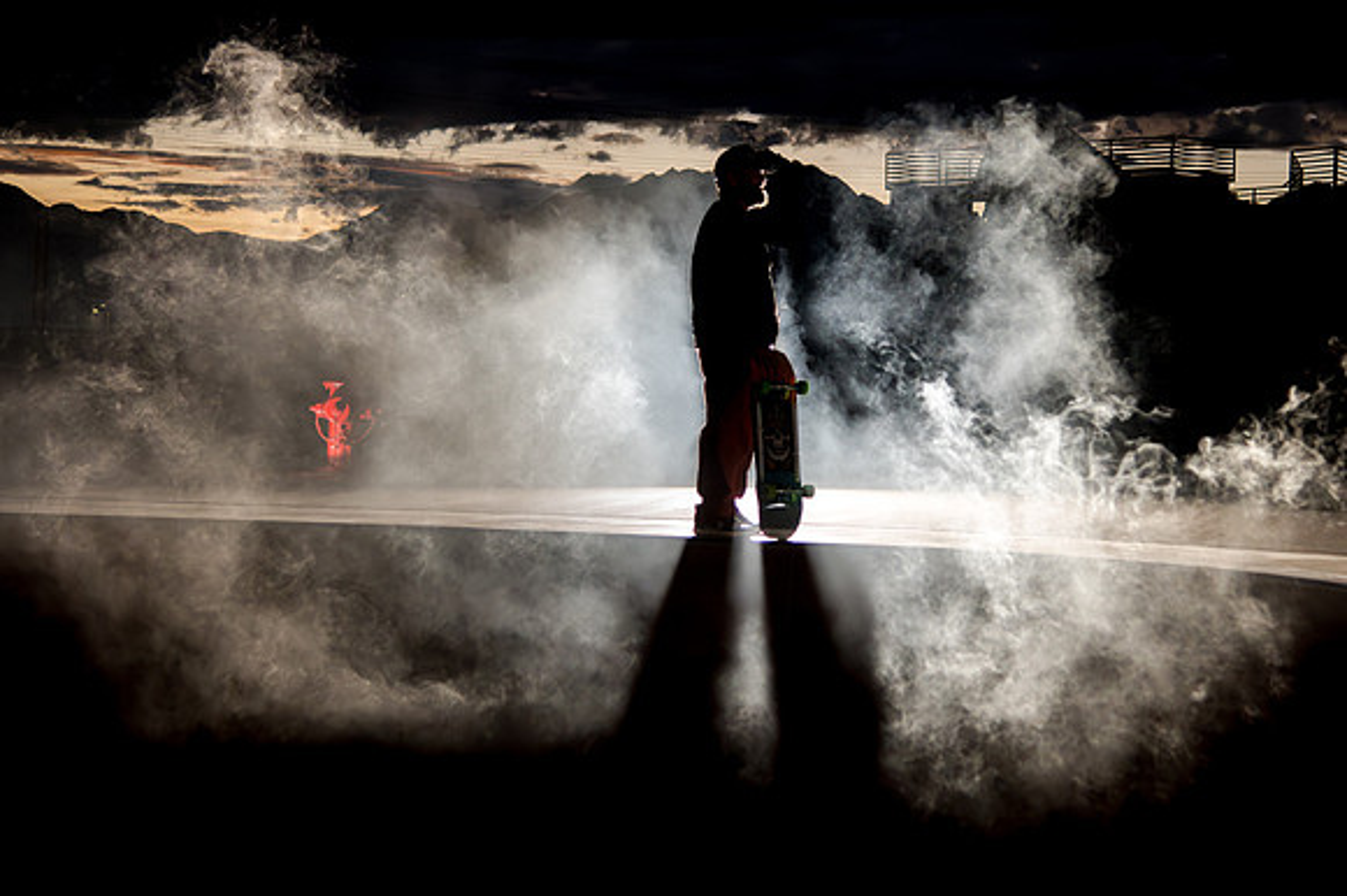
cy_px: 352
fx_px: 3016
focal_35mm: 81
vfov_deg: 16.9
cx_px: 819
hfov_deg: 25.1
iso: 5000
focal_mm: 62
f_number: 4
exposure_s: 1/50
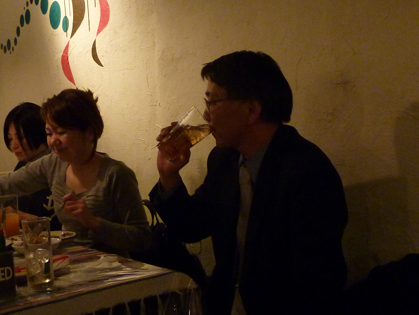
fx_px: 581
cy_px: 158
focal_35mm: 48
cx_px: 210
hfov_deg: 39.7
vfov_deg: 30.3
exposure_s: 1/8
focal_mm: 4.4
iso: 400
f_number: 3.3
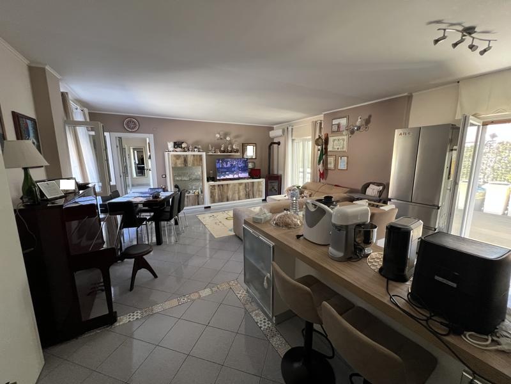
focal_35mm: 13
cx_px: 256
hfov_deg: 106.2
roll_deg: +0.5
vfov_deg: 89.9
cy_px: 192
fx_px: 192
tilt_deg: -10.4
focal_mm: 1.57
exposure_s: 1/50
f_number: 1.8
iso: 320
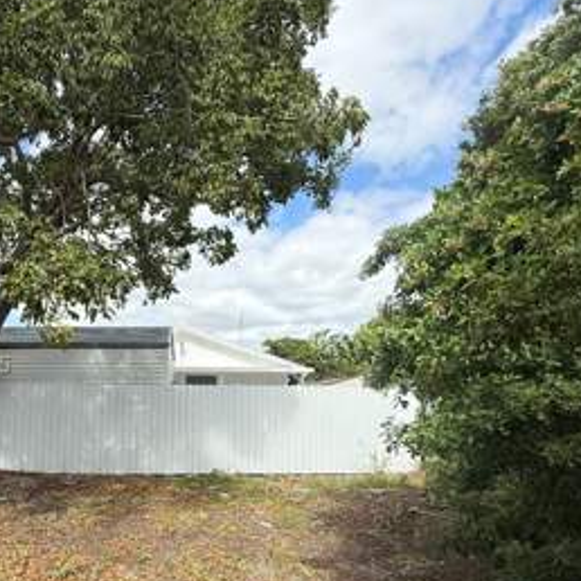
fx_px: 437
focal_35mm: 23
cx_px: 209
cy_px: 369
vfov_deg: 66.1
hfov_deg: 66.0
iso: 50
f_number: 2.2
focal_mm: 2.22
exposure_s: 1/1698
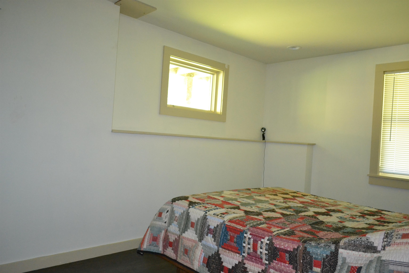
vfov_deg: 47.9
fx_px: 307
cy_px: 136
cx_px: 204
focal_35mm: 27
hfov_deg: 67.4
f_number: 3.5
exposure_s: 1/60
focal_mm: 18
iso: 3200
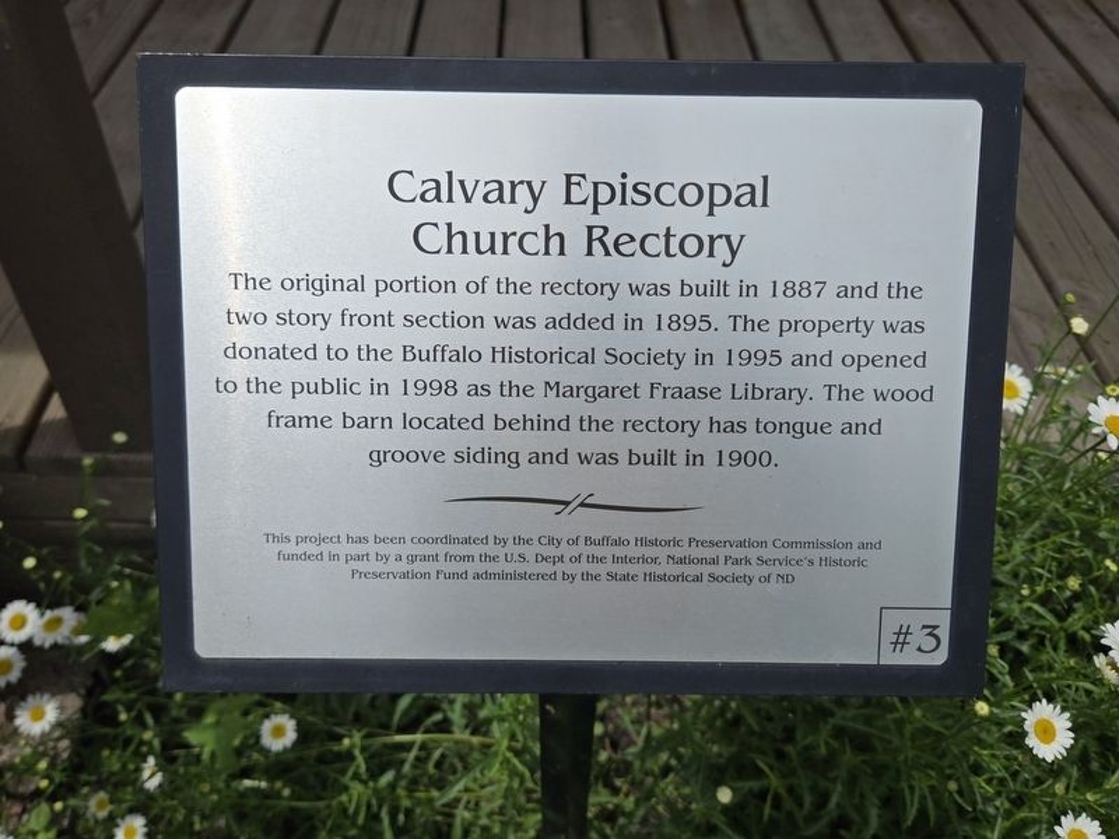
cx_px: 560
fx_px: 744
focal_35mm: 23
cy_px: 420
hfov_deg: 73.9
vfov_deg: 58.9
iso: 25
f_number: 1.8
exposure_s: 1/3333
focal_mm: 5.4
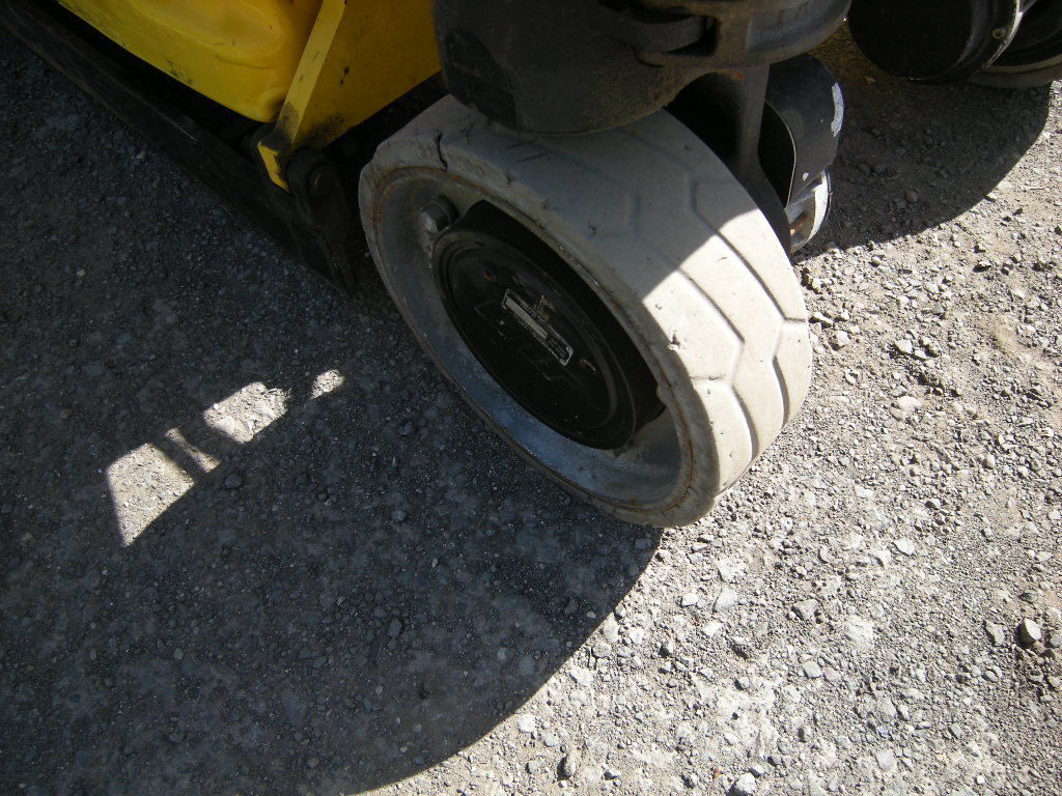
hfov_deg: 63.4
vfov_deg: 49.7
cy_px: 398
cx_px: 531
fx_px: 859
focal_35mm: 28
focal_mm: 4.7
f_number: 2.8
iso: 64
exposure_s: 1/320
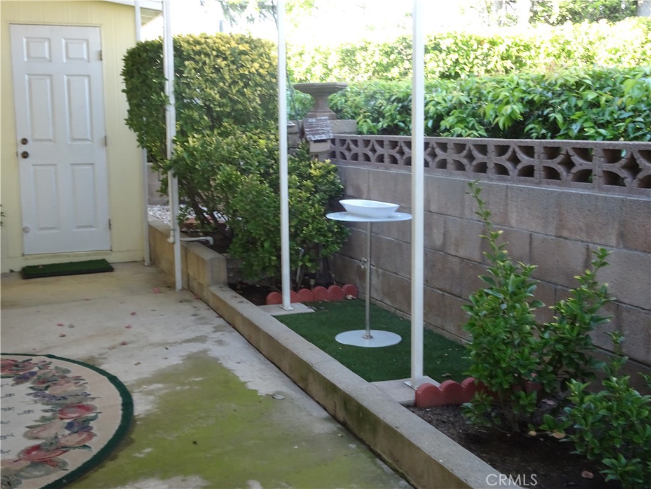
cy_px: 244
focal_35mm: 44
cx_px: 326
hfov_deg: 42.9
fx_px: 827
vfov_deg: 32.9
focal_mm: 7.58
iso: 320
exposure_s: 1/60
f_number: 4.5
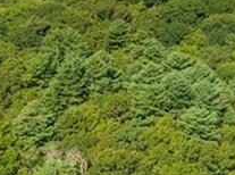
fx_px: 806
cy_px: 203
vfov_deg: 12.1
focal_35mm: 119
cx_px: 27
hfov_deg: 16.4
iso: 100
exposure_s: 1/800
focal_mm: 12.29
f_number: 2.8
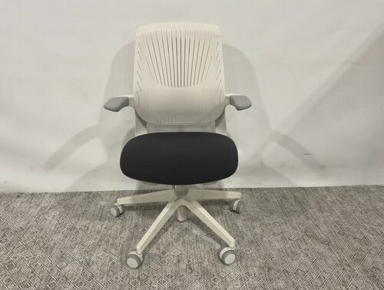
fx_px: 322
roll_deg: -1.6
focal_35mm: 29
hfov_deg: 61.6
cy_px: 145
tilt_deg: -21.7
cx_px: 192
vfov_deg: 48.4
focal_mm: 3
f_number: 1.8
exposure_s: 1/60
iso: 100
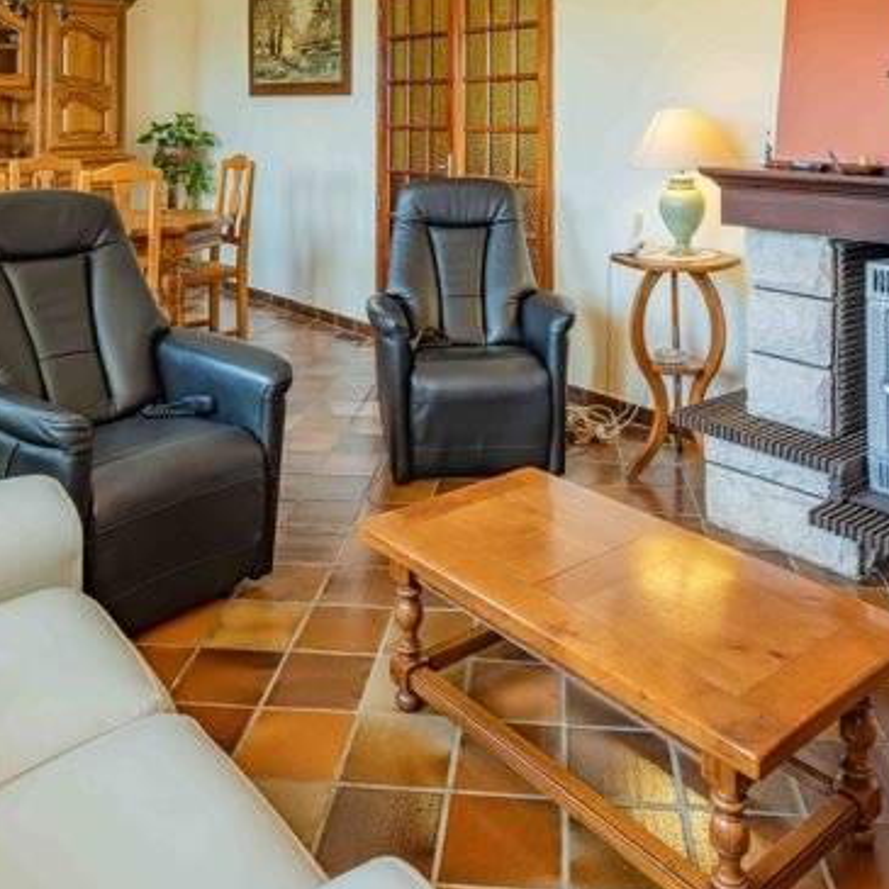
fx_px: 901
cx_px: 487
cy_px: 239
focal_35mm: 31
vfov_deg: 50.7
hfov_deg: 52.5
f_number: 5.6
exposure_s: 1/30
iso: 400
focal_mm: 20
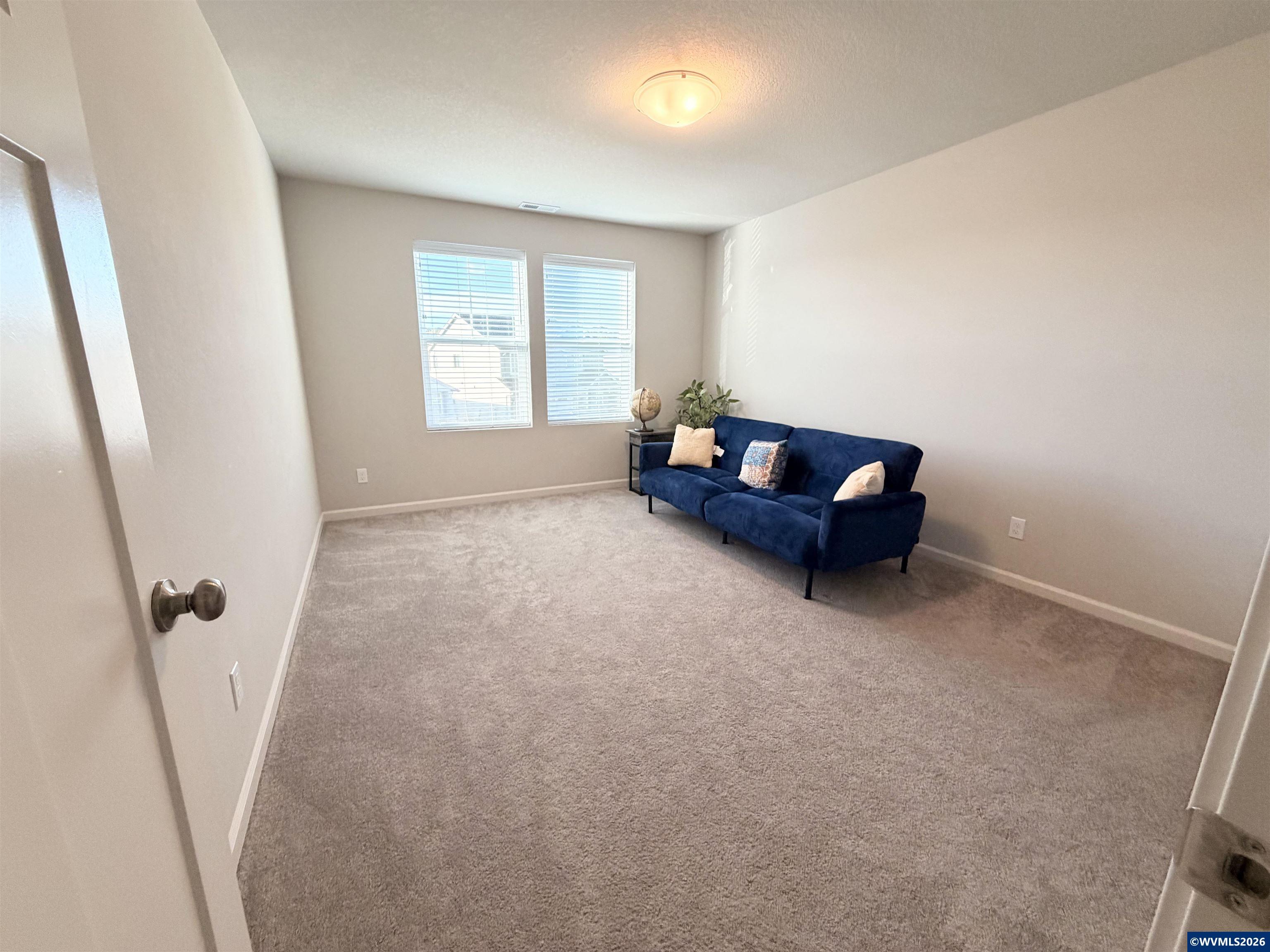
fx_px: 514
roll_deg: -0.3
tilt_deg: -12.5
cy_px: 476
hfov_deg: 102.1
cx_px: 635
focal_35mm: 14
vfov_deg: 85.7
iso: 200
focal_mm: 2.22
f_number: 2.2
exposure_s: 1/120
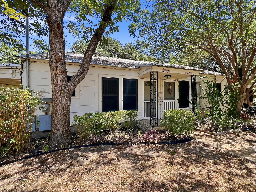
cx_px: 128
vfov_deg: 89.9
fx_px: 96
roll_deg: +0.1
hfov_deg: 106.2
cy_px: 96
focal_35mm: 13
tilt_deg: +0.7
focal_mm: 1.6
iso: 32
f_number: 1.8
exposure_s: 1/228
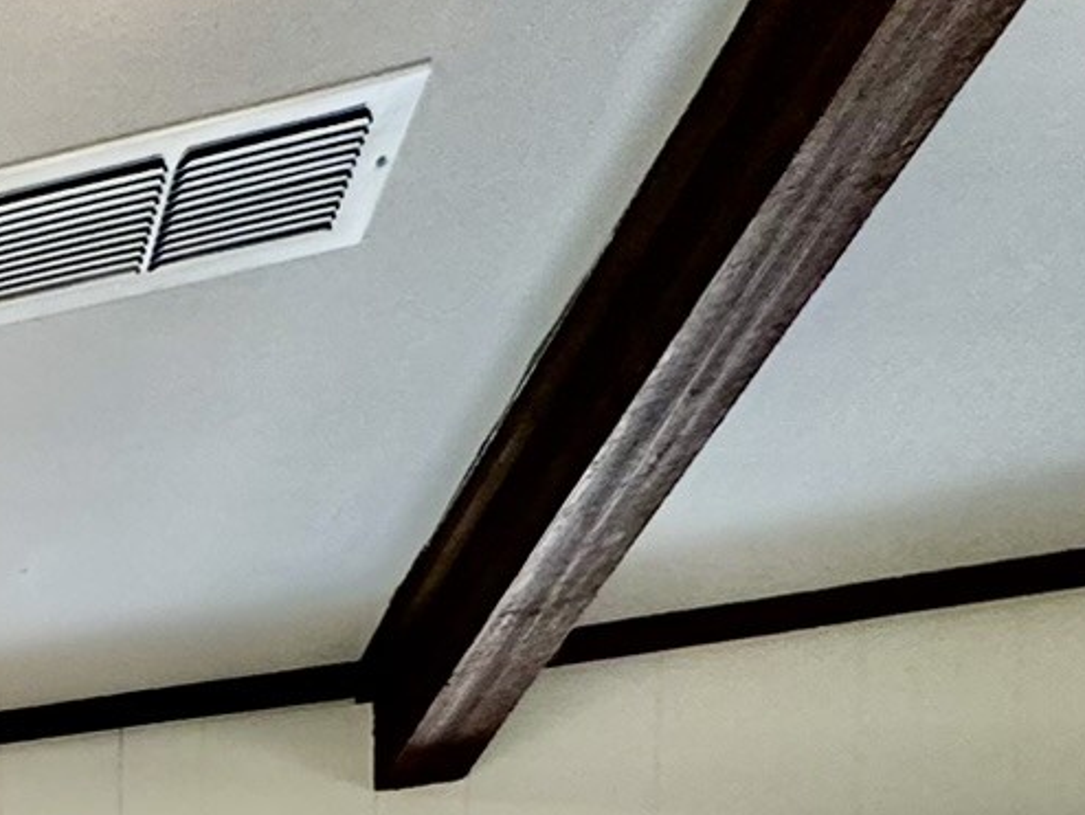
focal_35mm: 58
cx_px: -1136
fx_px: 1819
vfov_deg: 18.4
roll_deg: +1.3
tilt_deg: -3.0
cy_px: 1553
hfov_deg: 18.7
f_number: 2.2
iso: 320
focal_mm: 2.22
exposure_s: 1/120
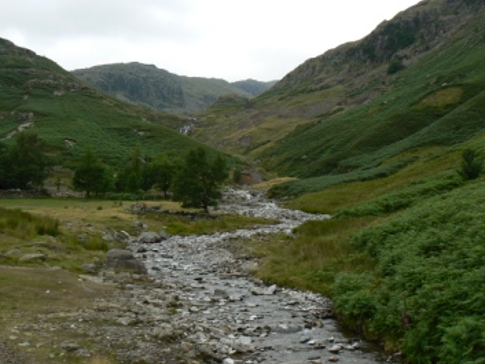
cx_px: 264
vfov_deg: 32.9
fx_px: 617
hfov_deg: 42.9
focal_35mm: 44
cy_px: 169
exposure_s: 1/200
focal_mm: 6
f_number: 5.6
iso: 80
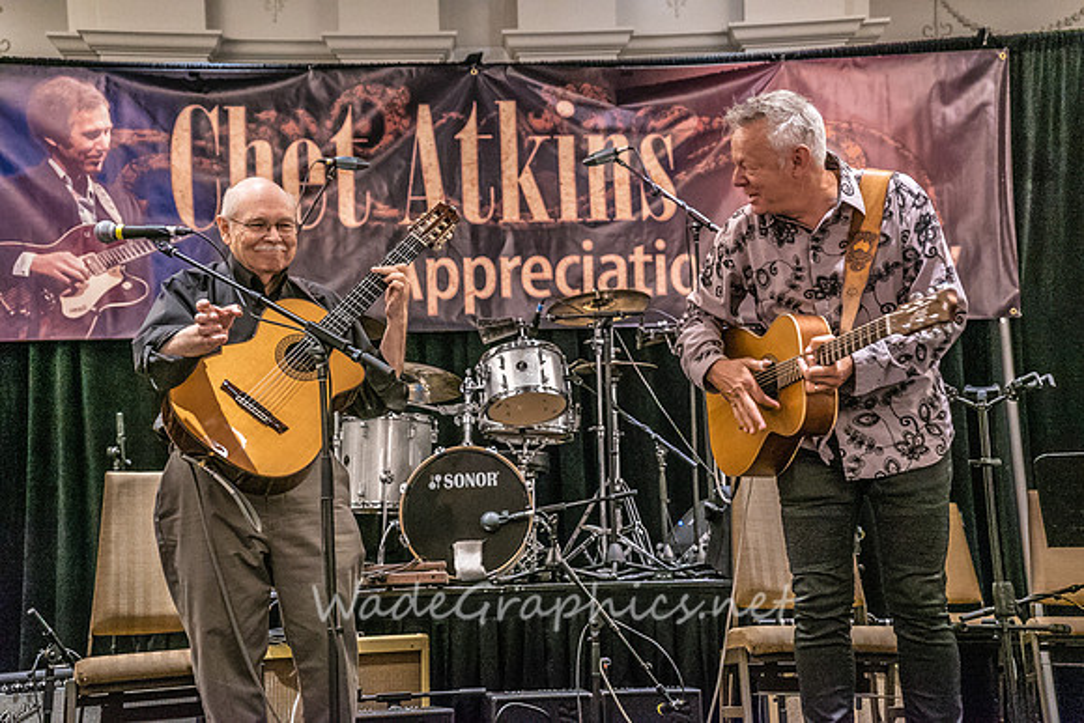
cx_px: 542
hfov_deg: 29.2
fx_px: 2078
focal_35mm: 69
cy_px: 362
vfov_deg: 19.7
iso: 8000
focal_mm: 69
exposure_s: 1/160
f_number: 5.6
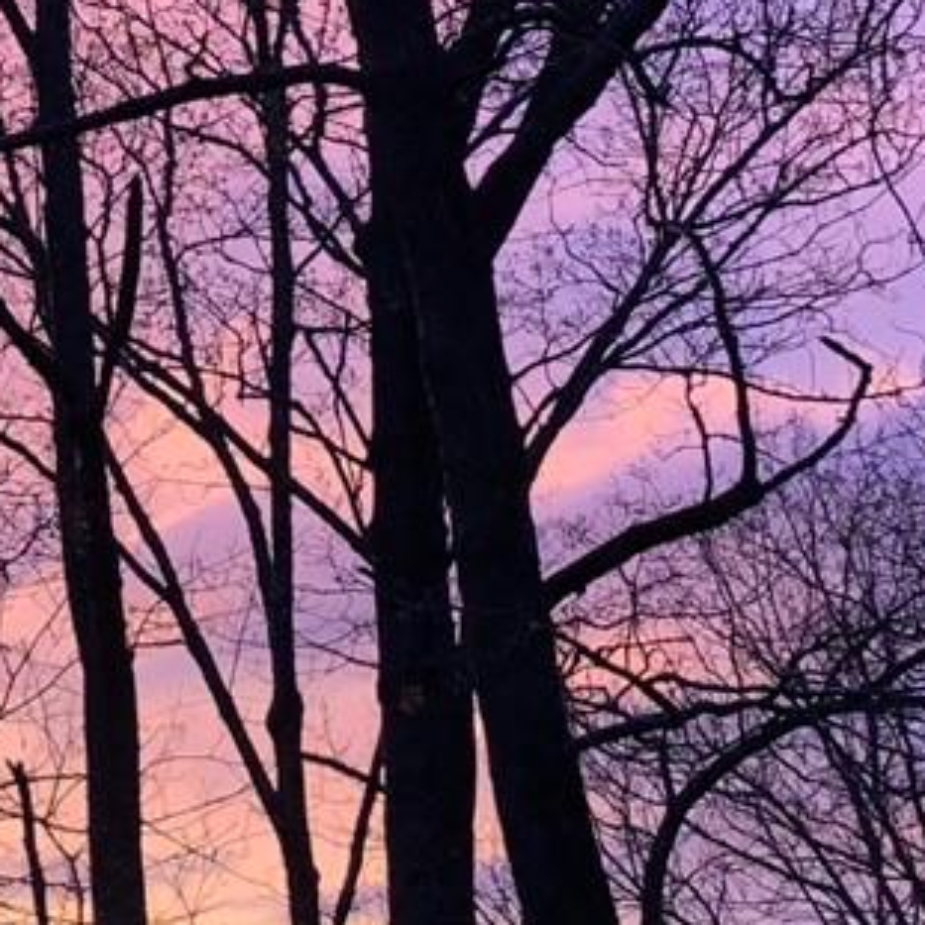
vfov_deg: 10.6
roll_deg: +1.1
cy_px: -65
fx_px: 4928
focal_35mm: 163
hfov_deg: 10.6
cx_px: -33
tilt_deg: +16.0
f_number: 1.8
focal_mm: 4
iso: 125
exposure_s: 1/60
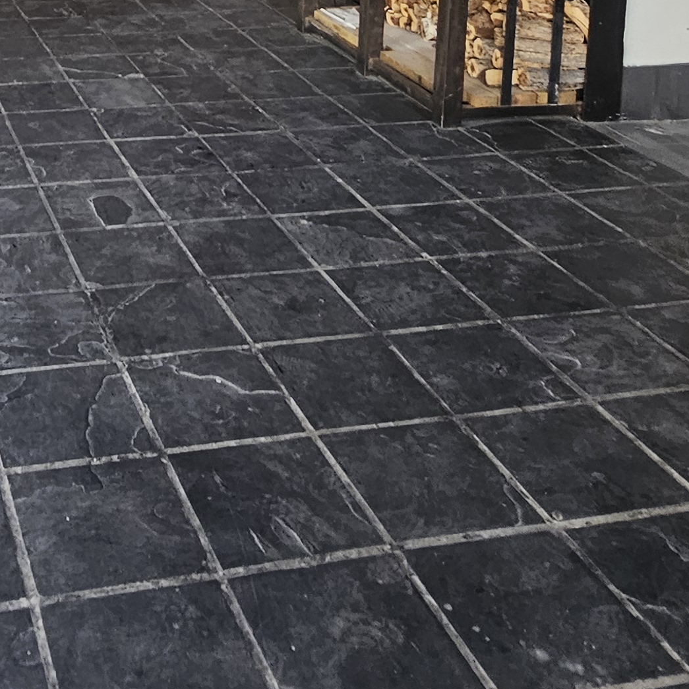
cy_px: -196
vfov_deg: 30.6
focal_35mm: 44
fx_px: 991
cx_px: 31
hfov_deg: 35.4
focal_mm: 2.2
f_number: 2.2
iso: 100
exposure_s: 1/70.8
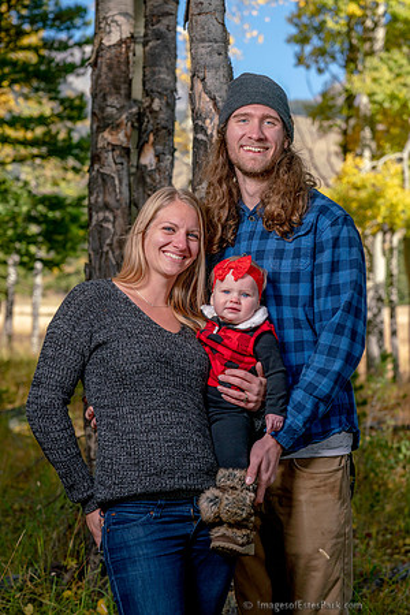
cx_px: 205
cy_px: 308
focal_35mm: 70
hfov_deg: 19.5
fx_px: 1196
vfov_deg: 28.8
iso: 160
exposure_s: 1/1000
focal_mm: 70
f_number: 4.5
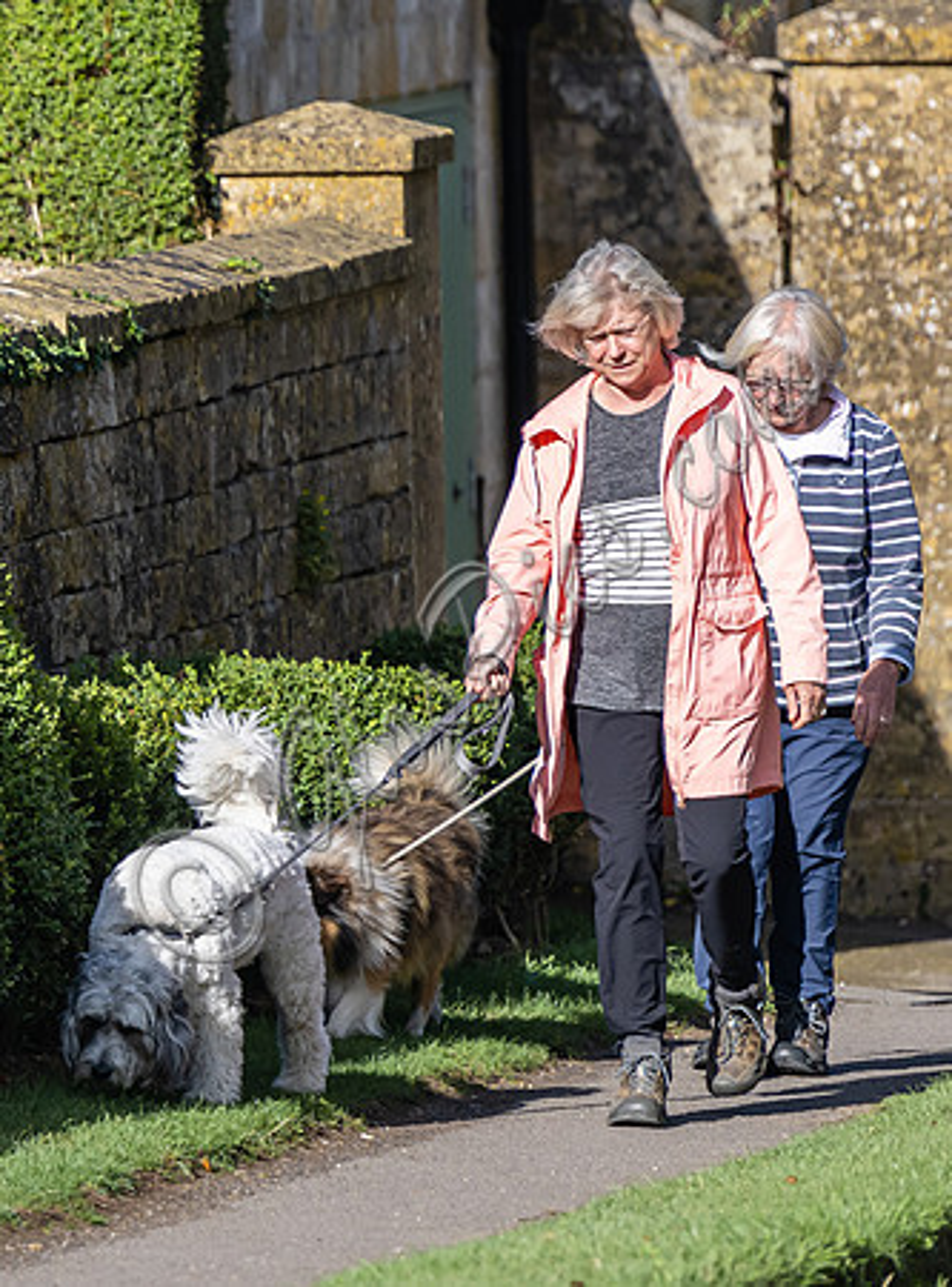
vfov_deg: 3.5
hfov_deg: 2.6
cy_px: 490
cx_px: -526
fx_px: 20973
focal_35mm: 567
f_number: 2.8
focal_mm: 200
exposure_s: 1/4000
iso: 400
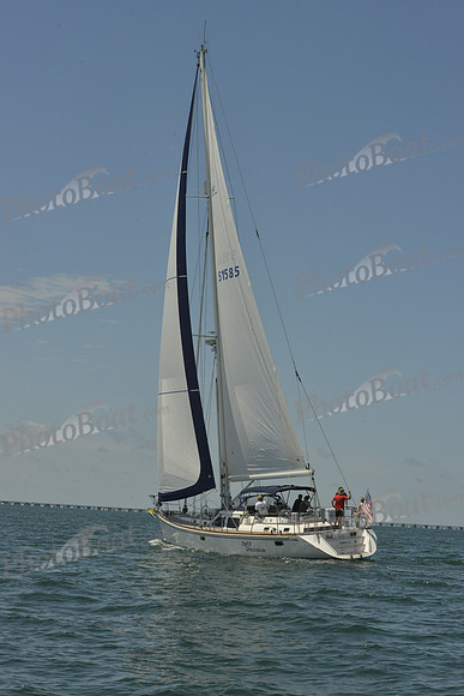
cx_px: 232
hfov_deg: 19.5
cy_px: 348
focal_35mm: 70
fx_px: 1352
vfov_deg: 28.8
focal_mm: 70
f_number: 18
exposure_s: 1/500
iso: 280
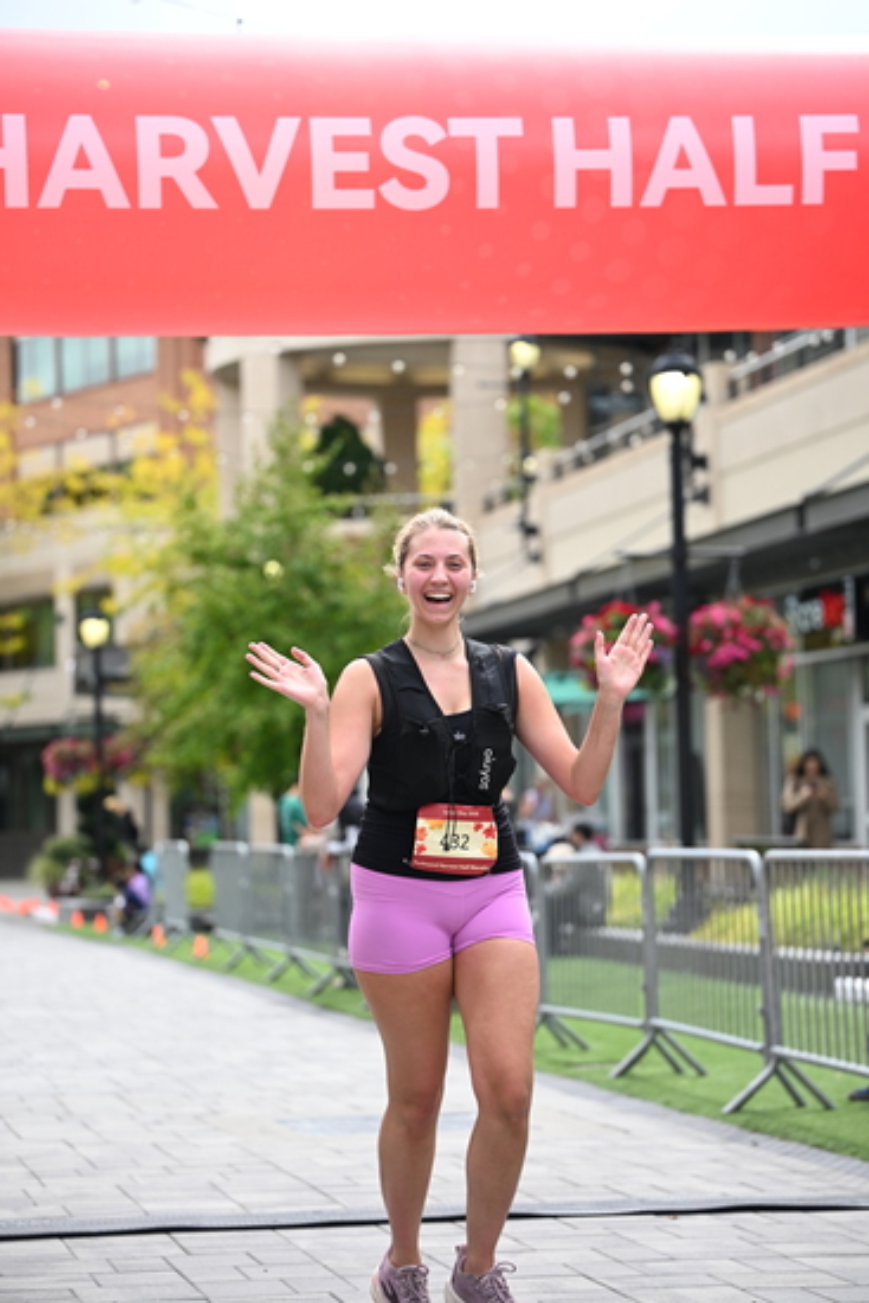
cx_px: 434
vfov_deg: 22.1
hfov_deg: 14.9
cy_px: 652
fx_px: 3329
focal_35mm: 92
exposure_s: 1/2500
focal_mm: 92
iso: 640
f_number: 2.8
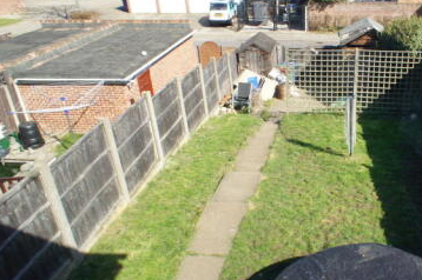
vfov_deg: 30.5
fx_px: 515
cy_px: 138
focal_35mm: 44
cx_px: 327
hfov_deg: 42.9
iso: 200
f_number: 11
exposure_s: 1/60
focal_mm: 16
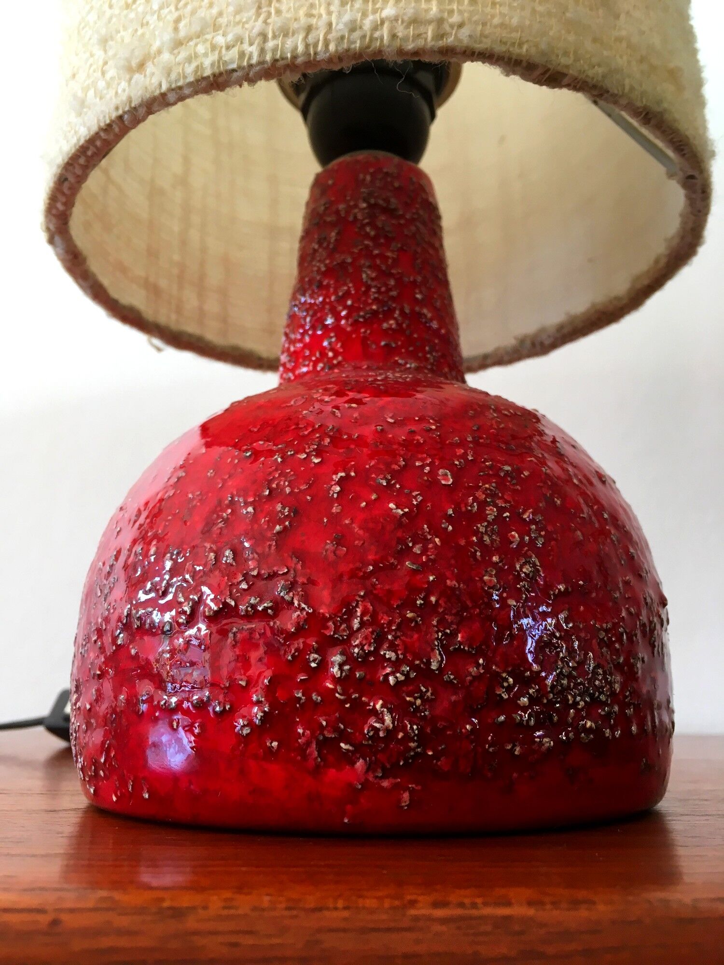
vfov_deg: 61.7
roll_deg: +0.0
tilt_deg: +12.6
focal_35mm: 29
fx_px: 809
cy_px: 482
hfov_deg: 48.2
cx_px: 362
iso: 32
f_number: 2.2
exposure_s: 1/33
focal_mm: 4.15
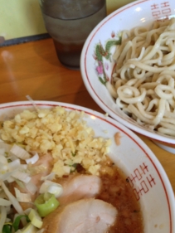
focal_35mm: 56
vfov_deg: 33.9
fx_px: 377
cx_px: 102
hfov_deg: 26.1
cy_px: 163
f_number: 2.4
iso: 50
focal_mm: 4.28
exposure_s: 1/20
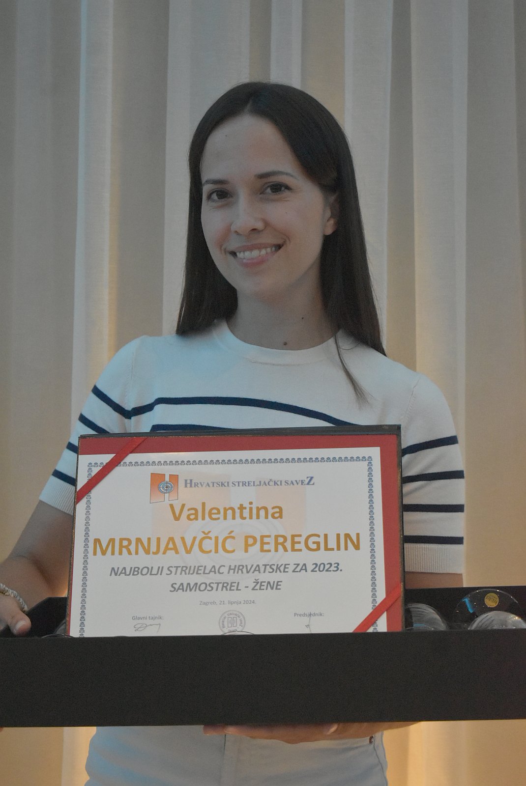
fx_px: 1640
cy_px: 393
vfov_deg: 27.0
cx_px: 263
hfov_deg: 18.2
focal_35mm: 75
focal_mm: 50
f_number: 5.6
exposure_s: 1/125
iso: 4500
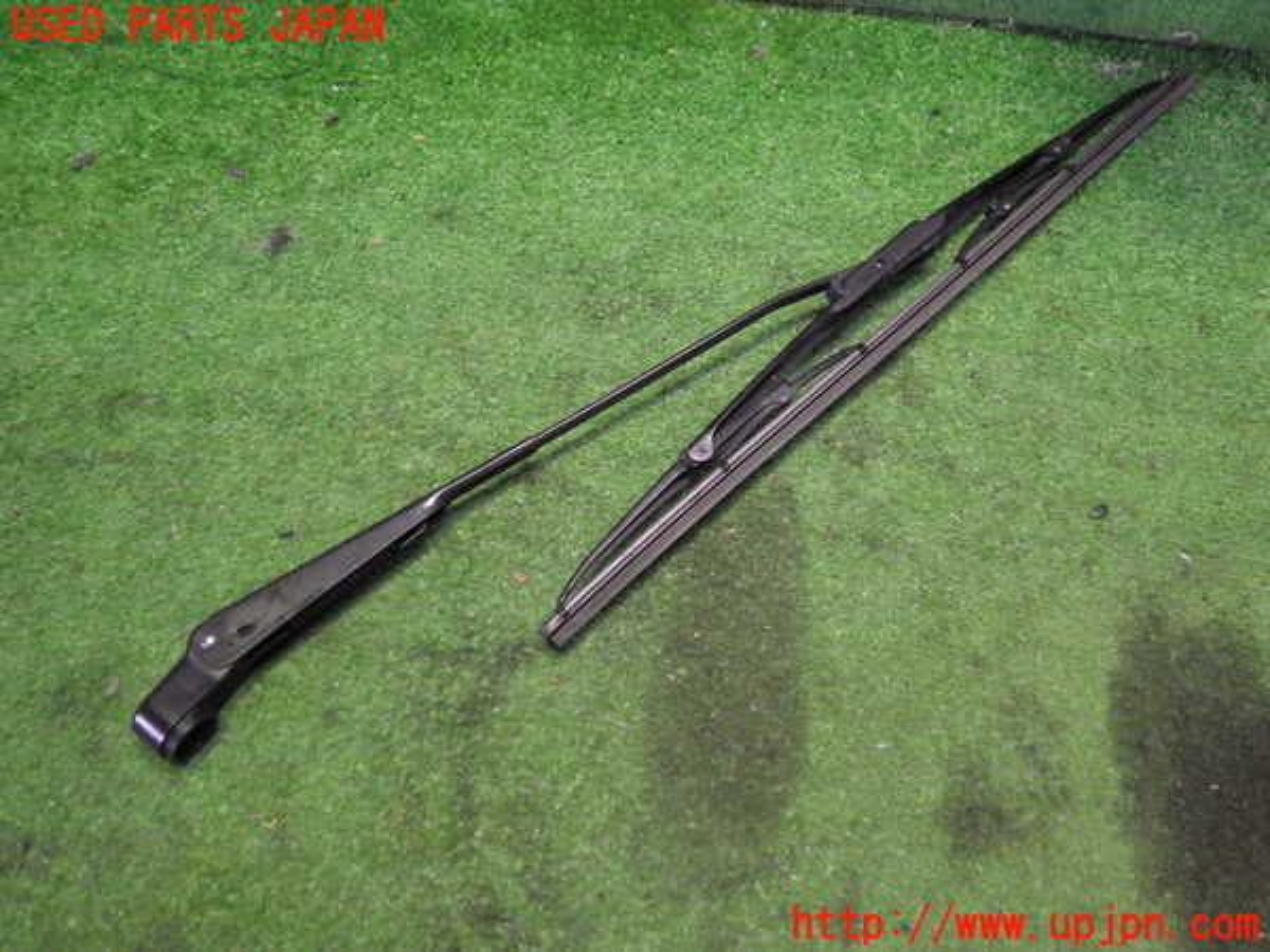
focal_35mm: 31
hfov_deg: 58.4
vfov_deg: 45.4
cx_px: 635
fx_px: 1137
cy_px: 476
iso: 1000
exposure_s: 1/50
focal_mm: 5.5
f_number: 2.3
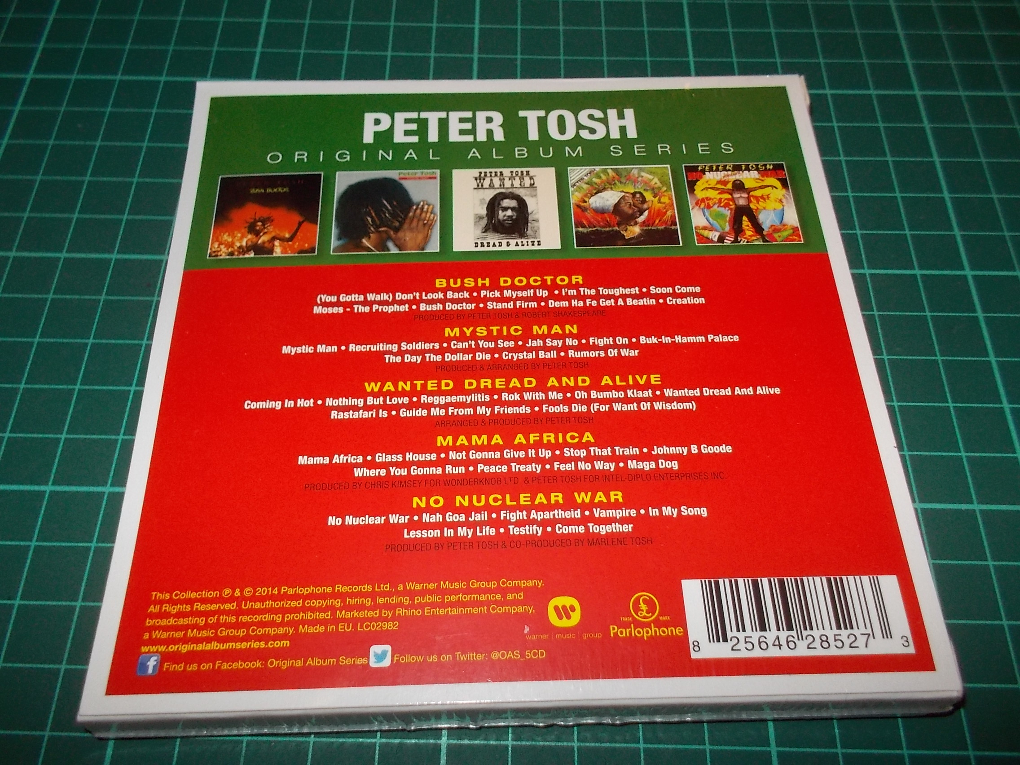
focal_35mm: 29
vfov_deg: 48.2
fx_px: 855
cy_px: 382
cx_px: 510
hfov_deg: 61.7
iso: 200
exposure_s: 1/30
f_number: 3.3
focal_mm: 4.1
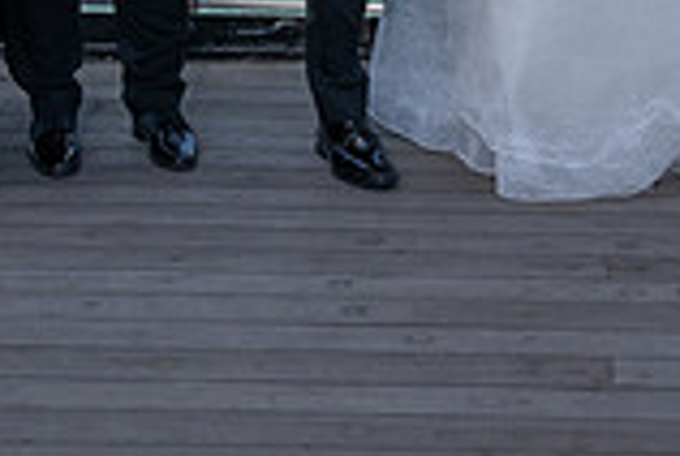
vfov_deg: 12.7
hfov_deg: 20.3
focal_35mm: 99
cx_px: 559
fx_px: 1874
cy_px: -346
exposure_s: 1/200
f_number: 11
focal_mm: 27
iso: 200
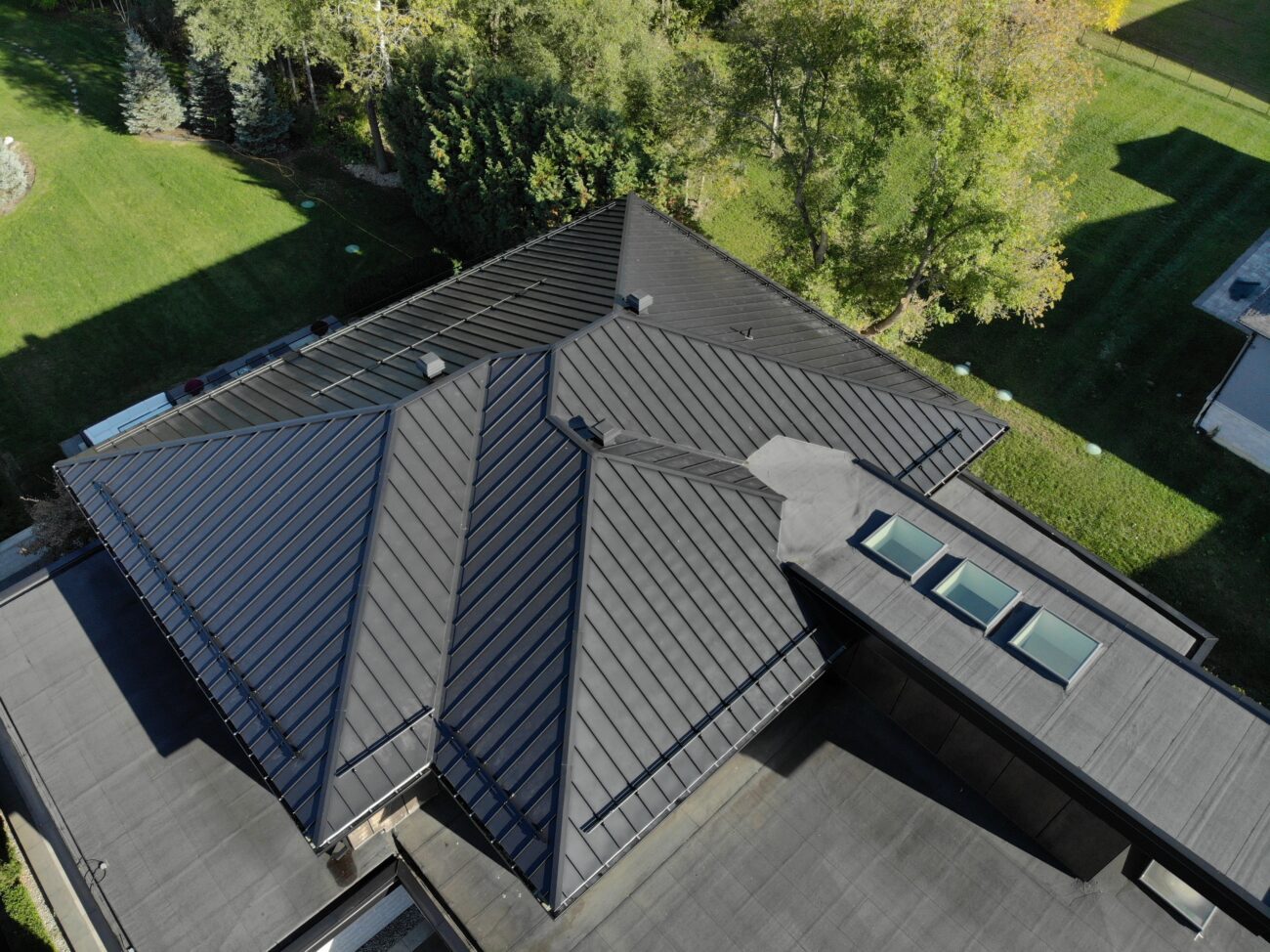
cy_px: 476
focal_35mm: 24
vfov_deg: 56.8
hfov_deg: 71.6
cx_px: 635
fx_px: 880
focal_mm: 4.5
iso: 100
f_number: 2.8
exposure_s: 1/421
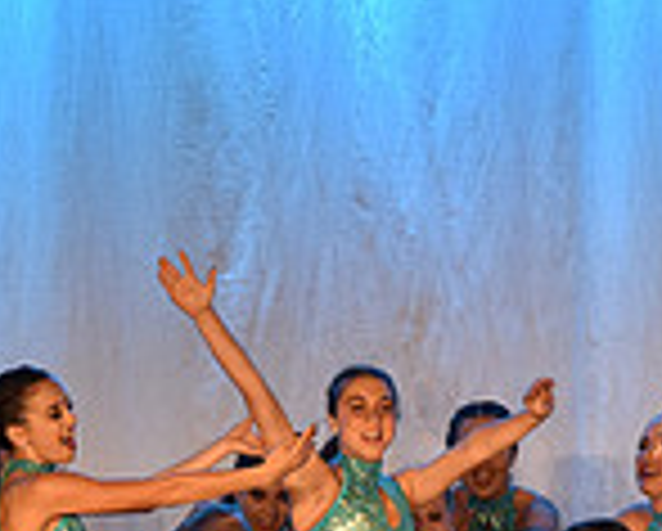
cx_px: 293
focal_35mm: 463
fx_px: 9083
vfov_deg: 3.3
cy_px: 673
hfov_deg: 4.2
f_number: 3.5
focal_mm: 125
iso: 2000
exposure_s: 1/250
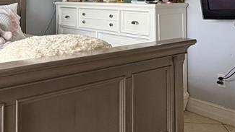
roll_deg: +0.7
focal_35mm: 48
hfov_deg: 42.4
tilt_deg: +1.7
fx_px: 299
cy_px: -15
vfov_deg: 23.3
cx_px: 80
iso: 320
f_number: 2.2
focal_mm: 2.22
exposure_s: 1/82
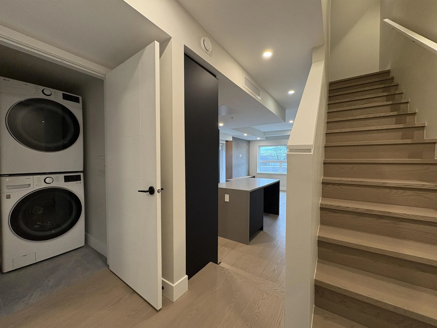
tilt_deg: -0.8
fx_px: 177
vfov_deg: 85.7
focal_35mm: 14
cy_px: 164
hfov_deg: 102.1
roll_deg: +0.9
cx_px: 218
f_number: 2.2
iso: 320
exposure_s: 1/120
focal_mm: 2.22
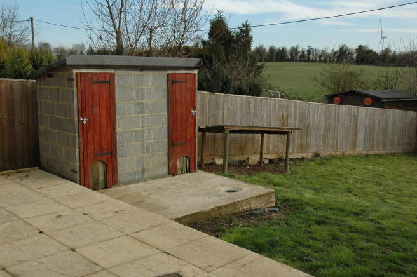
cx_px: 208
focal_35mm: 39
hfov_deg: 49.6
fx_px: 451
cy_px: 138
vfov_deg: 34.1
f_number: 7.1
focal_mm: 26
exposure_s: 1/1000
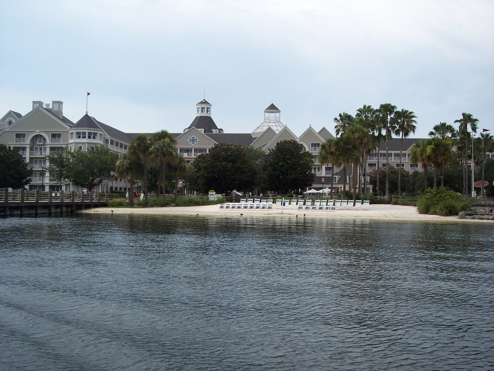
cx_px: 247
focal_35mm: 39
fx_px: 557
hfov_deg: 47.9
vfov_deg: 36.8
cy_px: 186
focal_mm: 8
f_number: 4
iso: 100
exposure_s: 1/1000
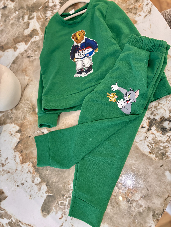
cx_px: 86
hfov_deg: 53.1
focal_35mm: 26
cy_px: 114
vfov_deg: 67.3
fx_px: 171
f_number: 1.6
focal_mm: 5.96
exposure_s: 1/50
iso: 320
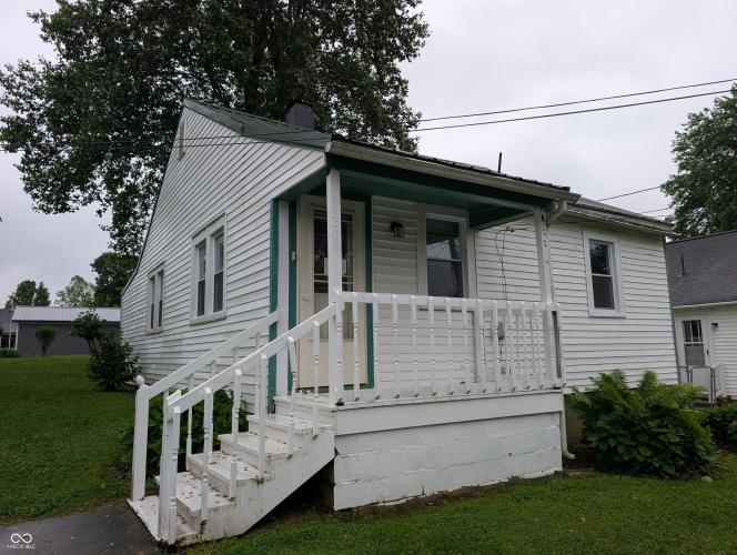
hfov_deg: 71.5
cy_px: 278
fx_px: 512
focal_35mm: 24
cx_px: 368
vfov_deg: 56.9
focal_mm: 6.9
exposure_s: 1/121
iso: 22
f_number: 1.68
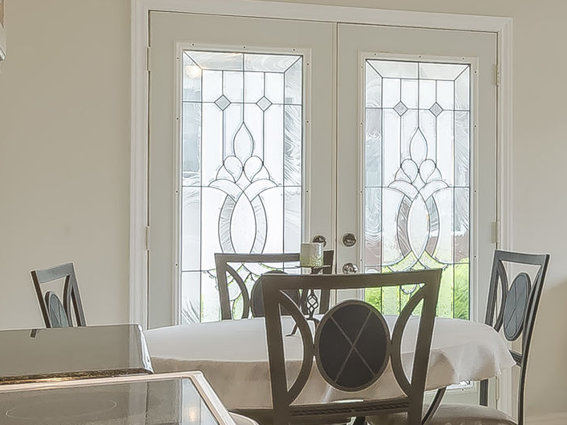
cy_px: 190
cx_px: 509
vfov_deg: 25.6
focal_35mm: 57
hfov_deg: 32.2
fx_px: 933
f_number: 8
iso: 250
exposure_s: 1/13
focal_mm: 10
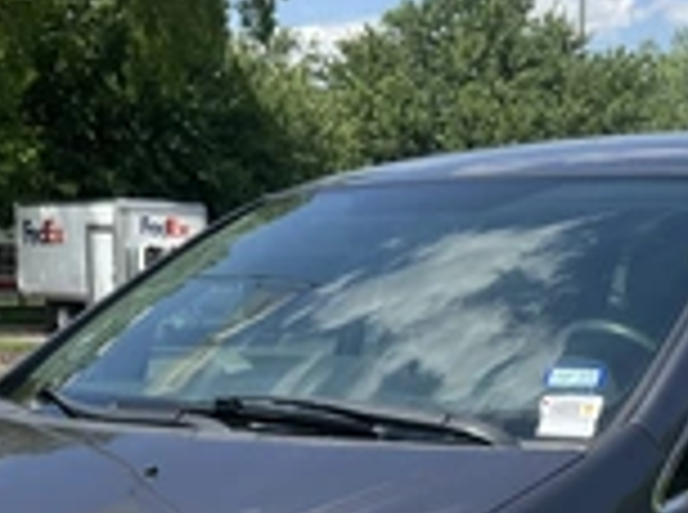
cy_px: 666
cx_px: 418
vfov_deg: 18.0
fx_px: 1507
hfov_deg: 25.7
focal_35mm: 76
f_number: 1.8
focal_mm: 3
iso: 25
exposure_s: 1/1195
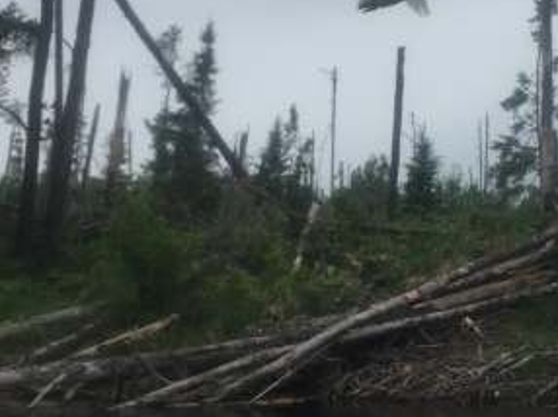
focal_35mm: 65
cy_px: 95
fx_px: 1047
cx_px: 421
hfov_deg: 29.4
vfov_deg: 22.3
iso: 25
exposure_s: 1/739
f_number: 2.2
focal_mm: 4.15
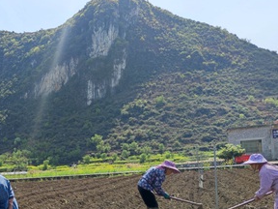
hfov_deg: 34.9
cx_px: 5
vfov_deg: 28.3
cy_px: 177
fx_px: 402
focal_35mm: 50
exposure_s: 1/778
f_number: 1.69
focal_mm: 6.72
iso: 50
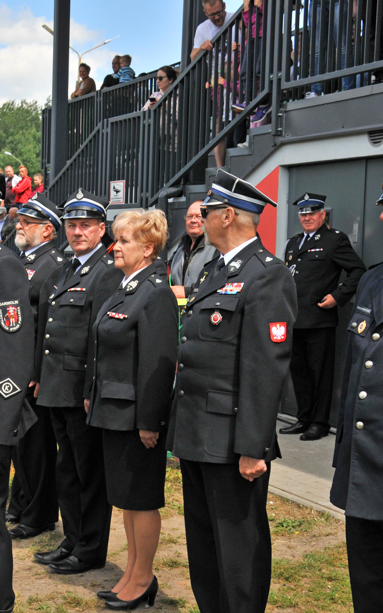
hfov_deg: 21.5
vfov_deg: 34.0
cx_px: 97
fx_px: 1002
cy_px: 307
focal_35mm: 60
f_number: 7.1
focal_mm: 26
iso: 320
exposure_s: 1/1000
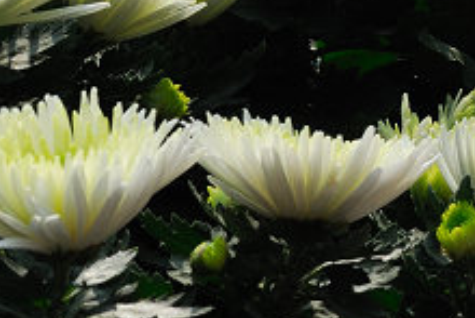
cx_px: 799
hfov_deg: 3.7
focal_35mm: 552
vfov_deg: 2.5
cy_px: -128
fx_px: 7288
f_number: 14
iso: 200
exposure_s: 1/250
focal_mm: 90
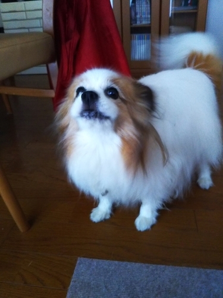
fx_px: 258
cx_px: 112
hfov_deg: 46.8
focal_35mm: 30
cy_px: 149
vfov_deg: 60.0
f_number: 2.2
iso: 500
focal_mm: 4
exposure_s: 1/30
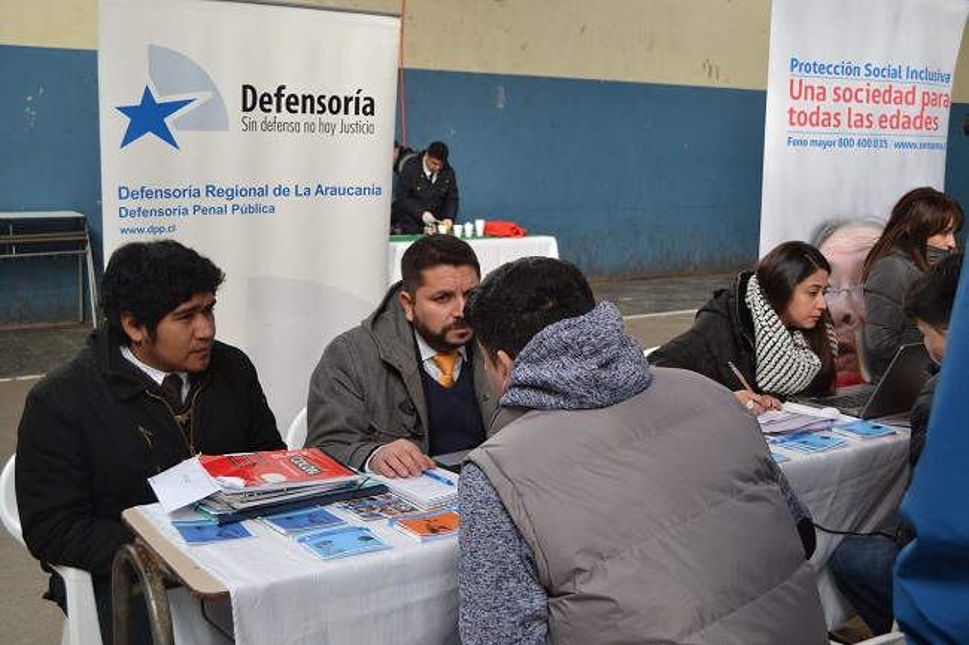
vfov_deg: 34.2
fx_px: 1049
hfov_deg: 49.6
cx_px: 484
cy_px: 322
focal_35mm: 39
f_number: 5
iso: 400
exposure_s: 1/100
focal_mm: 26
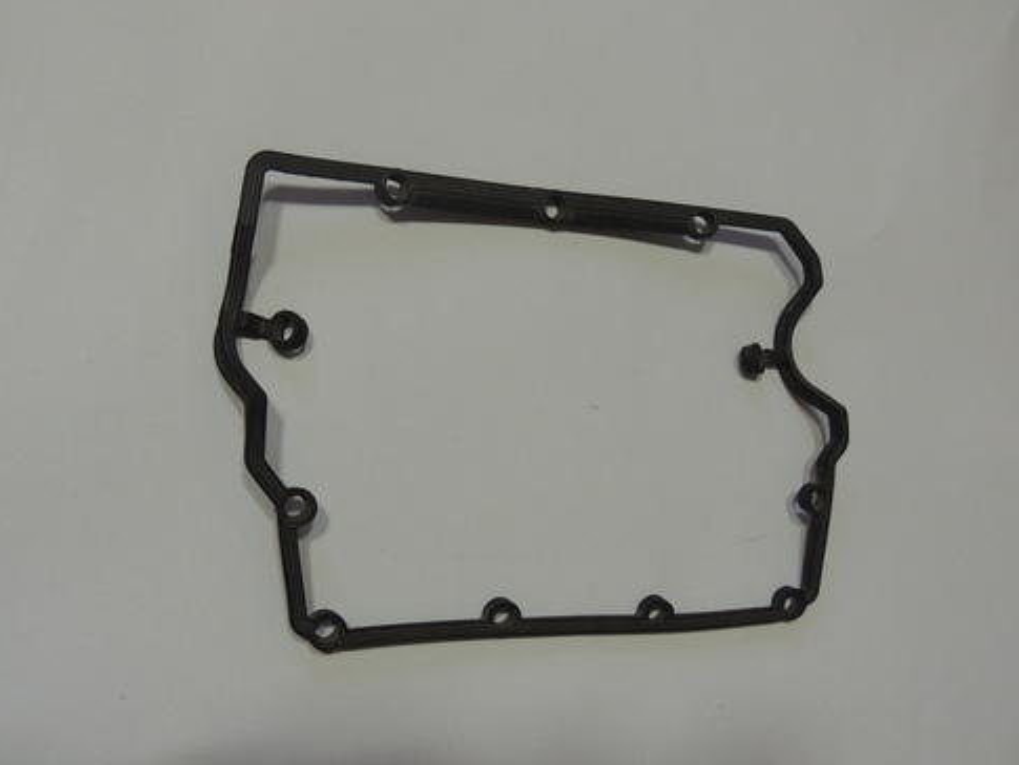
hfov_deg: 53.9
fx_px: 1001
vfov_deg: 41.8
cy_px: 388
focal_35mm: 34
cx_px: 502
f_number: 3.2
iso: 400
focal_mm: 5.8
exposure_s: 1/30
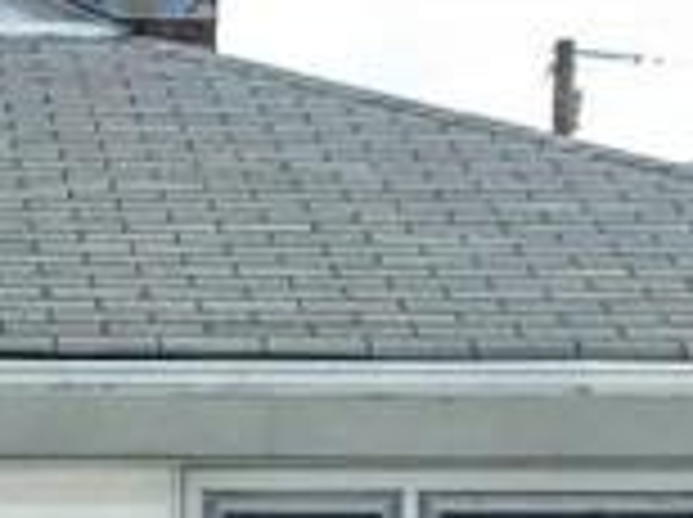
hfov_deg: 10.0
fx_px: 3858
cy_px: 595
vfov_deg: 7.6
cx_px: -230
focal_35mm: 193
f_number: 2.2
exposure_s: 1/732
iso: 32
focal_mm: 4.15
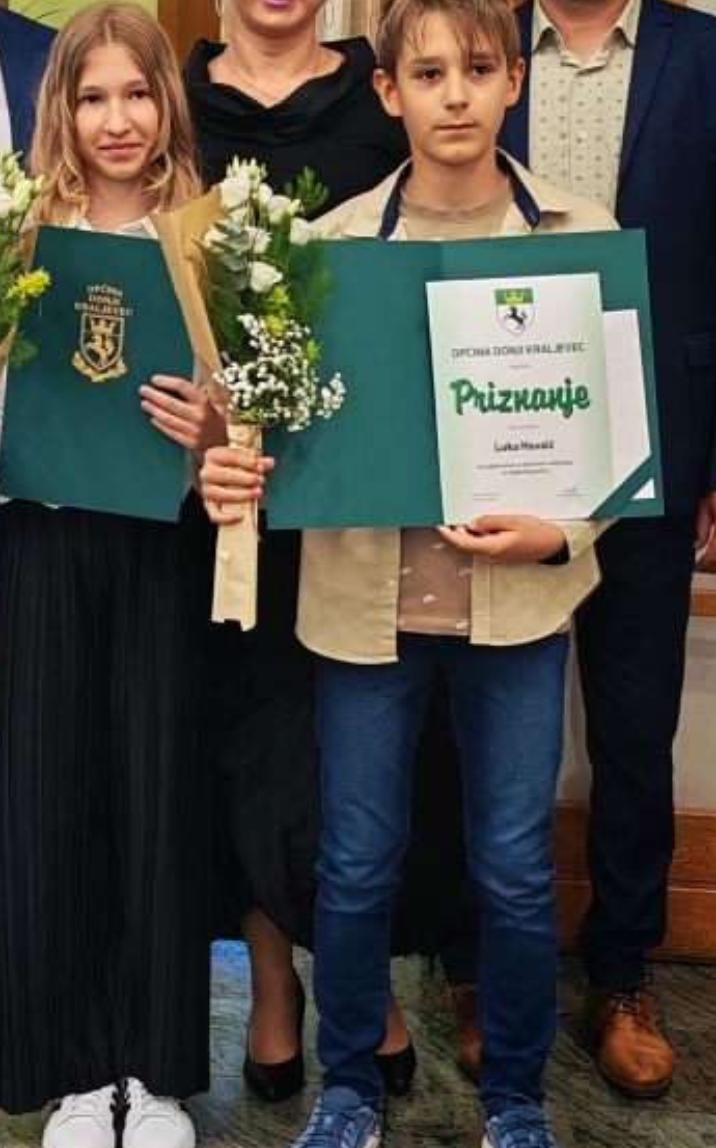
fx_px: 2532
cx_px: 158
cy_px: 498
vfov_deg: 25.5
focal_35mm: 81
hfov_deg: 16.0
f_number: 1.9
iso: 640
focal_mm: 6.12
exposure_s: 1/100
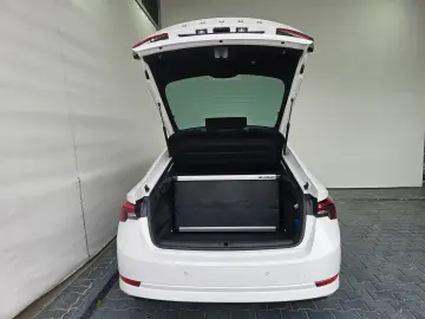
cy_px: 160
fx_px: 282
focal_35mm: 23
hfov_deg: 73.9
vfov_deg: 58.9
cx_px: 212
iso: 25
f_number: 1.7
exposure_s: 1/359
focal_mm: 6.3
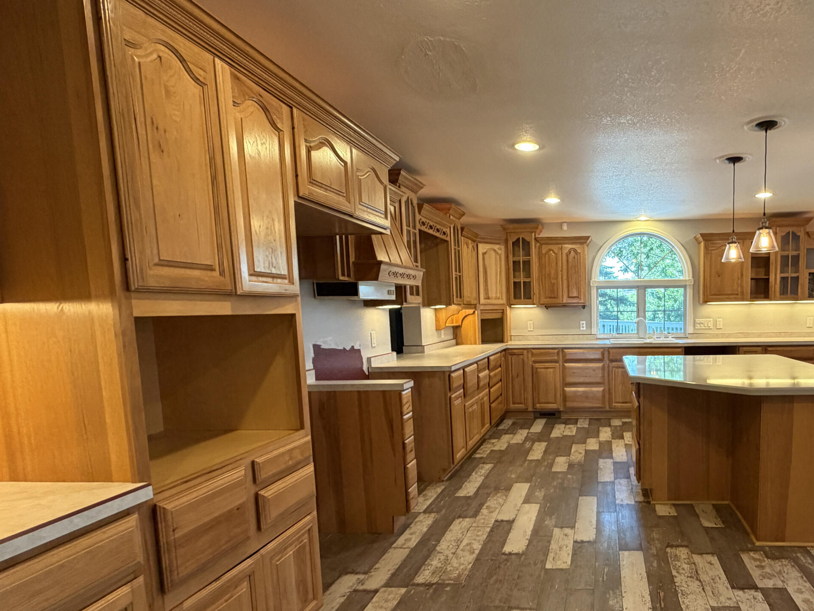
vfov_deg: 60.7
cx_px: 584
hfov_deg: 72.4
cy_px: 362
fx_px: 517
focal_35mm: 22
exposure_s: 1/60
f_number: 2.2
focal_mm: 2.22
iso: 250
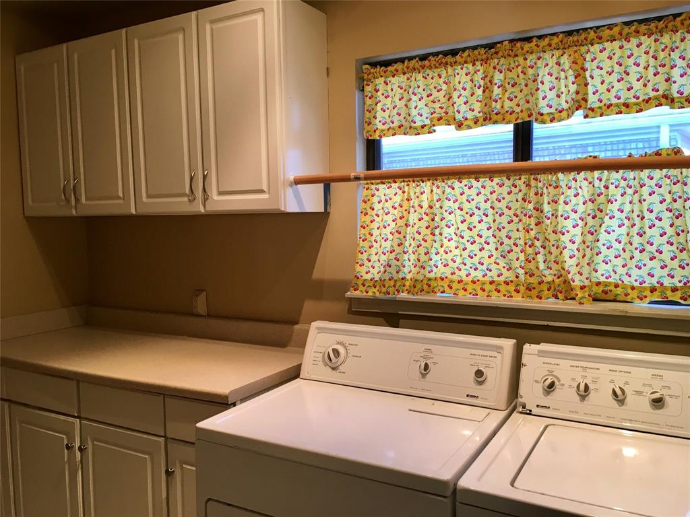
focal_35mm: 29
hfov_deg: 61.7
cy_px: 258
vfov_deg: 48.2
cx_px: 345
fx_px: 578
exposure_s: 1/30
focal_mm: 4.15
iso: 64
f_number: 2.2
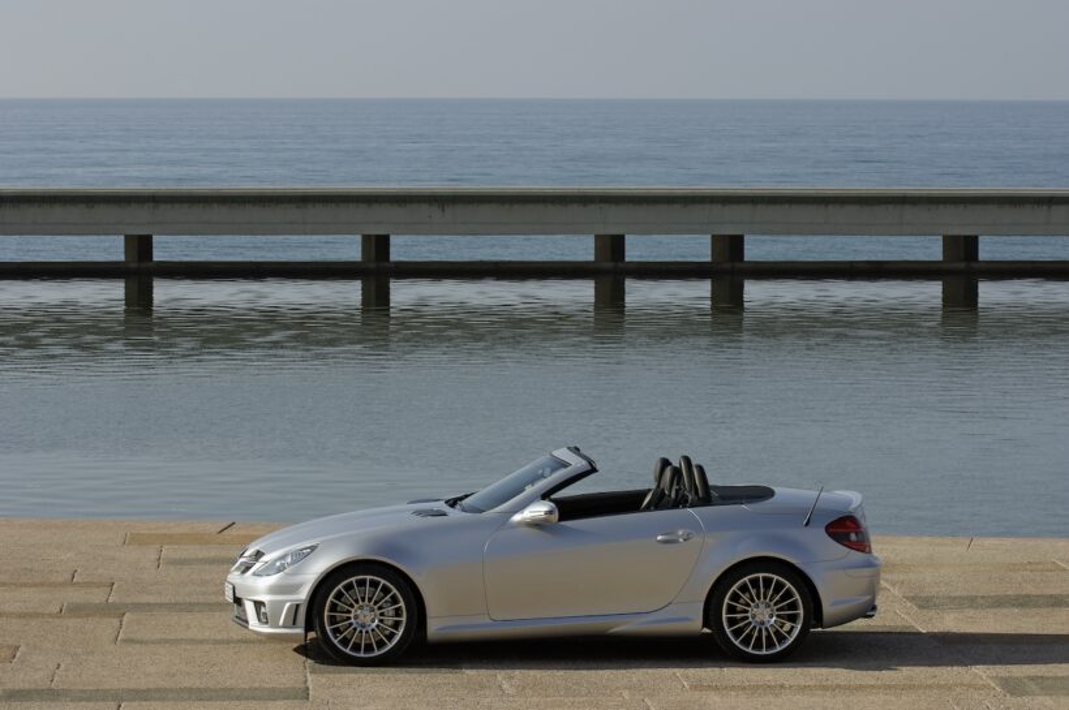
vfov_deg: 9.6
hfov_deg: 14.4
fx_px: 4227
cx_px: 534
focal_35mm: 142
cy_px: 355
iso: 100
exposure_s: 1/125
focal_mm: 95
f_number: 8
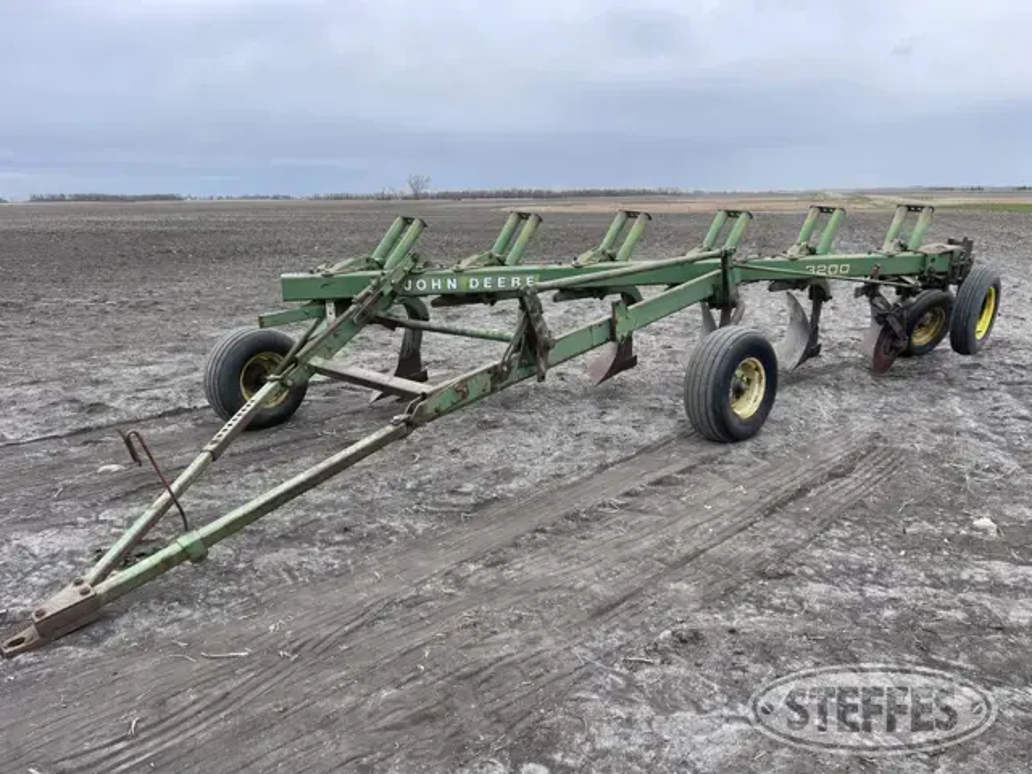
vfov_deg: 54.9
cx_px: 516
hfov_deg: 69.4
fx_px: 745
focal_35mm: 25
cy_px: 387
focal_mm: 5.1
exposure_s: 1/1475
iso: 32
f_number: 1.6
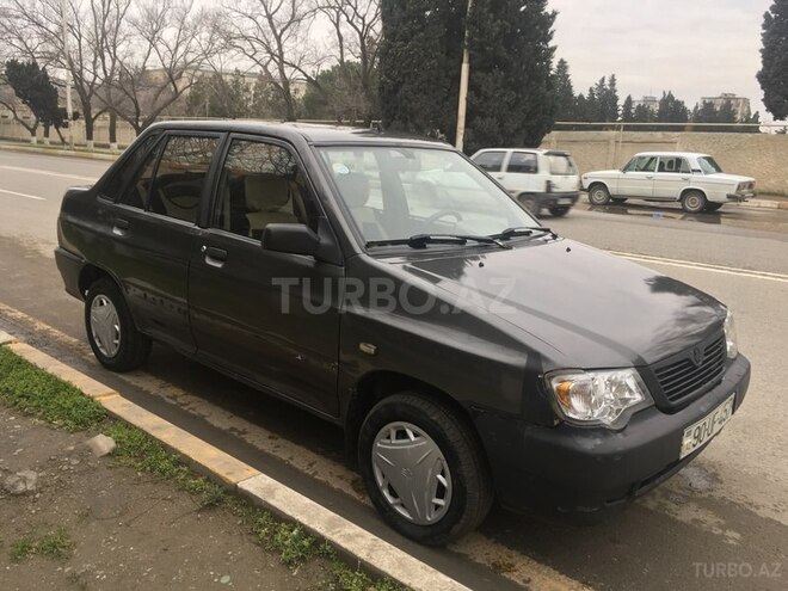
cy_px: 296
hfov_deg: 61.7
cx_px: 394
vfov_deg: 48.2
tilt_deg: -12.0
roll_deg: -2.6
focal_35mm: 29
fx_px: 660
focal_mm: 4.15
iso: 32
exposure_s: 1/100
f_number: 2.2
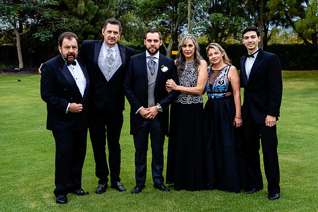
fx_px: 392
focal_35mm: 44
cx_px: 164
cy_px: 109
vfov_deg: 30.3
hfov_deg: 44.2
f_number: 4.5
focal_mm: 41
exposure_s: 1/400
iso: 640
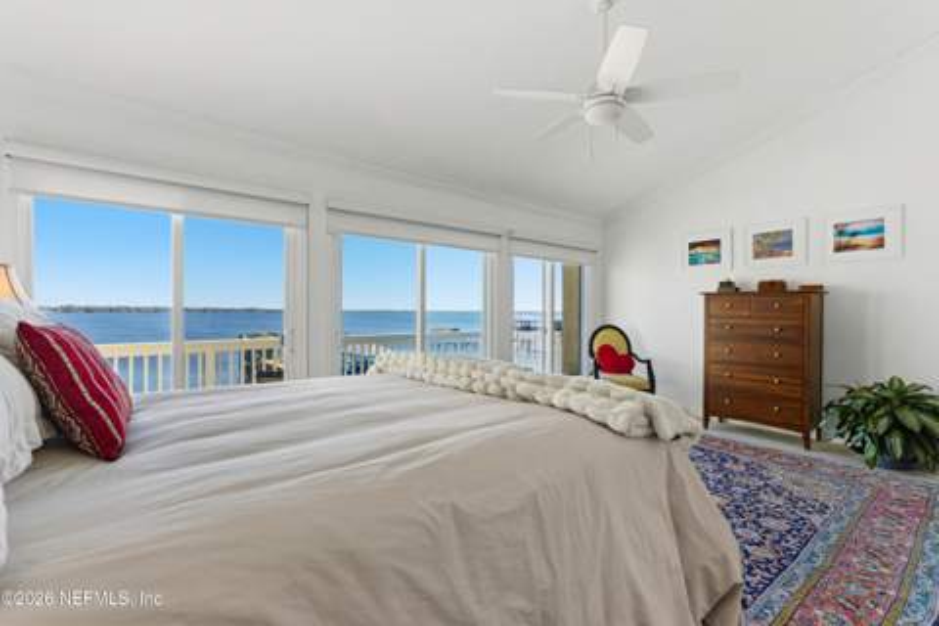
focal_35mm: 16
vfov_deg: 73.7
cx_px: 470
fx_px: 417
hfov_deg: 96.7
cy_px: 313
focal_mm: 16
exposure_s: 1/4000
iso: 1000
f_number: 9
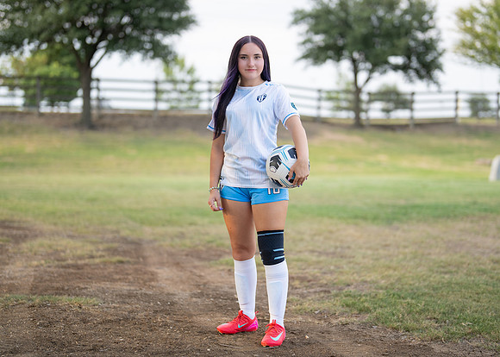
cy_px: 178
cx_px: 262
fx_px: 924
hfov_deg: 30.3
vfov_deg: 21.9
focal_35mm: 65
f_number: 1.2
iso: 100
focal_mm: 50
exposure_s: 1/1600
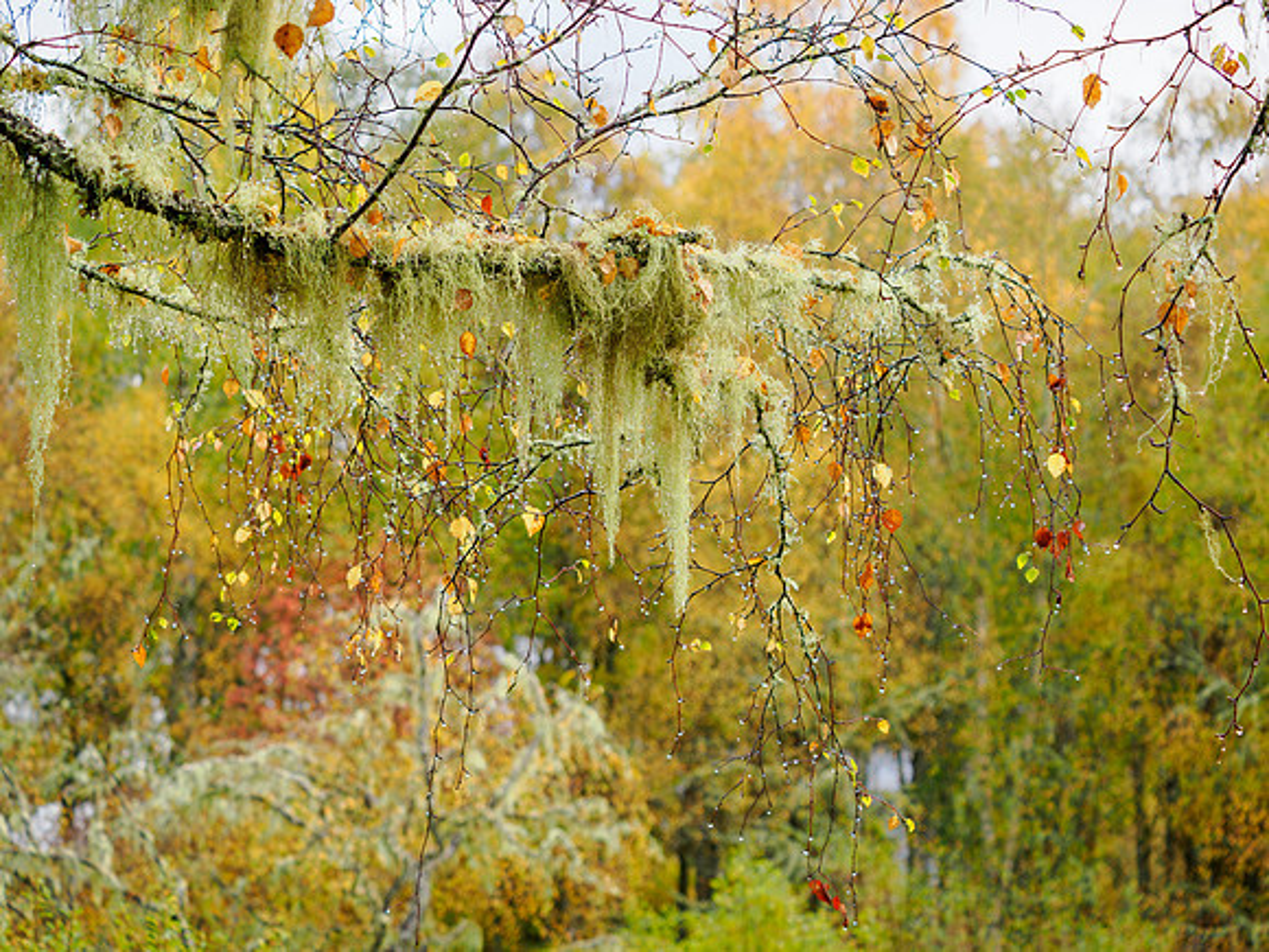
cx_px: 634
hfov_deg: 24.4
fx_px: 2933
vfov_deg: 18.4
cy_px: 476
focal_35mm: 80
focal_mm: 40
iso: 200
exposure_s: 1/60
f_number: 4
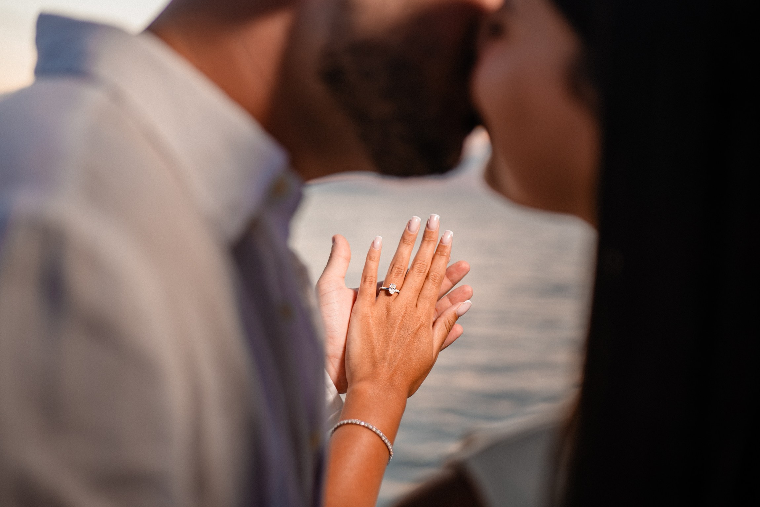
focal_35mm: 51
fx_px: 1086
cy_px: 247
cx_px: 385
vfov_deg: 26.3
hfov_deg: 38.6
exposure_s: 1/400
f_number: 2.2
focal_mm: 50
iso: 400
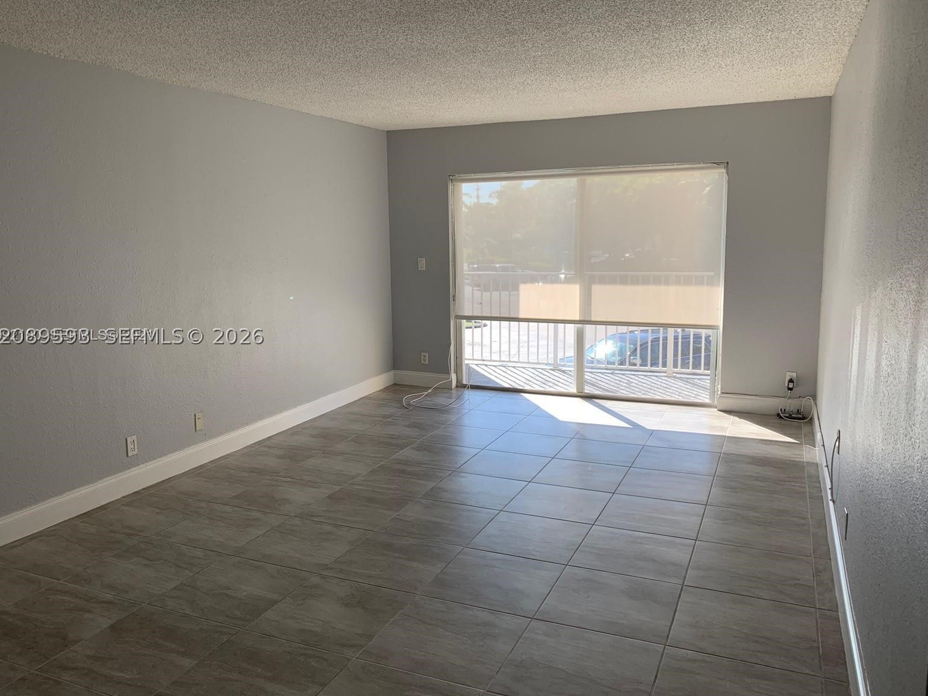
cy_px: 336
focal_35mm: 27
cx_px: 448
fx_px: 724
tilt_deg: -7.4
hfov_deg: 65.3
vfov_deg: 51.4
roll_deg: +1.1
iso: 25
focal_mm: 4.25
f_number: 1.8
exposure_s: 1/122
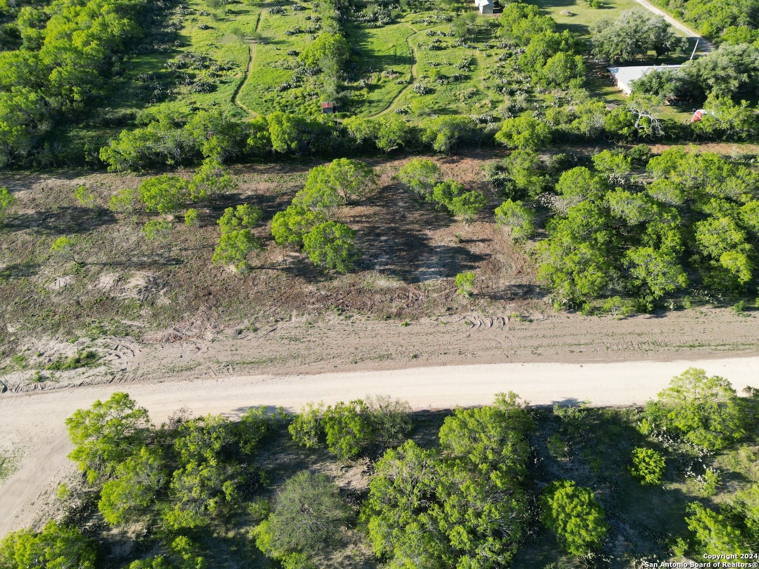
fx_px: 526
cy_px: 284
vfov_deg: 56.8
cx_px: 380
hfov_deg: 71.6
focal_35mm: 24
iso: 130
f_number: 1.7
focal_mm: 6.72
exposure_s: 1/1250
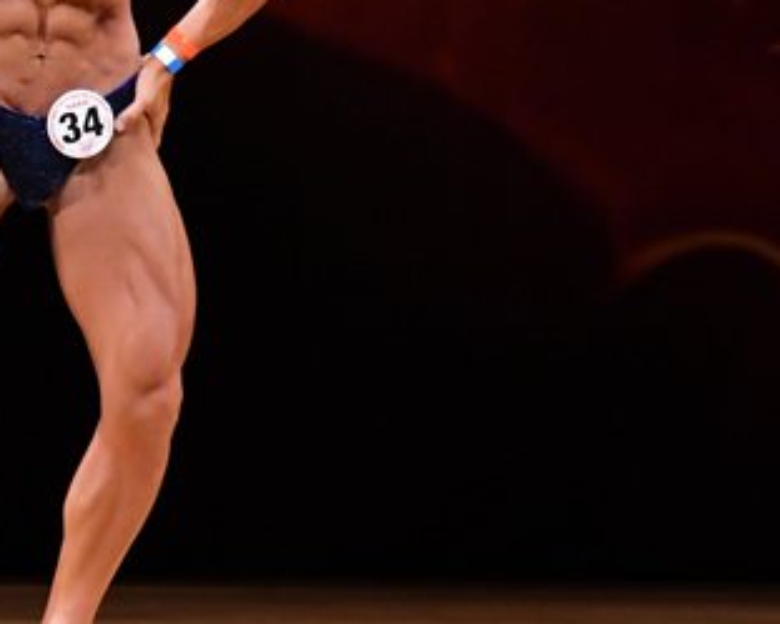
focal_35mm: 596
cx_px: -46
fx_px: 13763
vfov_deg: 2.6
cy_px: 110
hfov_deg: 3.2
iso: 4000
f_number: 5.6
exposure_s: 1/400
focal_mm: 170
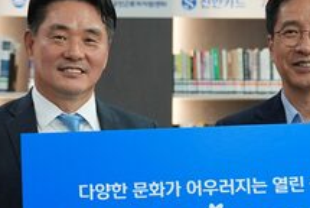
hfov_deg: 17.2
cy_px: 144
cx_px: 170
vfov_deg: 11.5
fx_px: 1026
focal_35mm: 119
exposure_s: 1/160
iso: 800
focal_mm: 40
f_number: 2.8
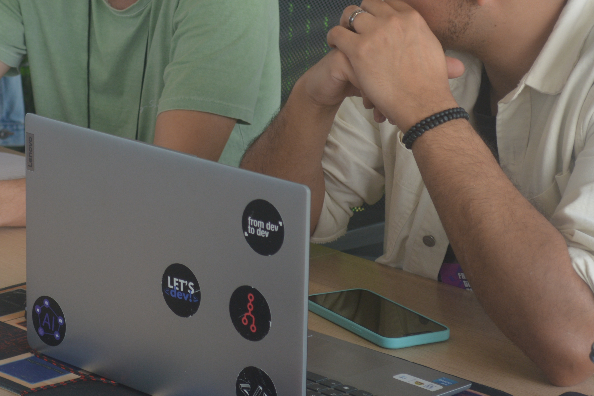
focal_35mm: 134
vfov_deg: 10.2
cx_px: 165
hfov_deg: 15.2
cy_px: 61
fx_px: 2211
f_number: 5.3
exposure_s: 1/125
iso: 280
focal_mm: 46
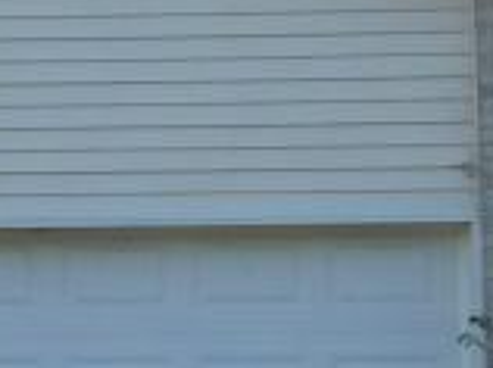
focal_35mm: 292
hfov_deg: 6.5
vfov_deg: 5.1
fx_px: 4152
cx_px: -686
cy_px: 128
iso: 125
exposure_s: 1/400
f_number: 3.7
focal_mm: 8
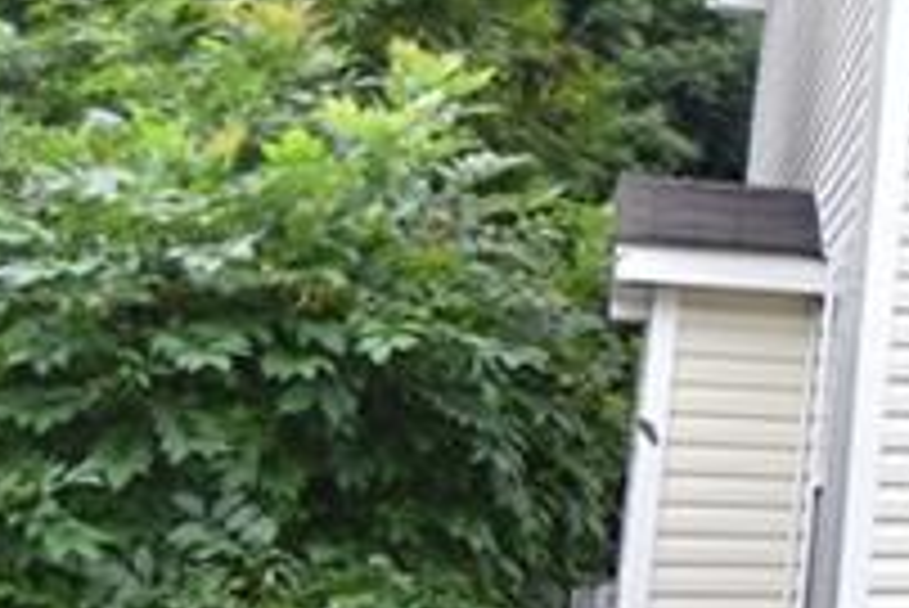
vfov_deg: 16.8
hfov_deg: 15.8
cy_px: 146
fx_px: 2047
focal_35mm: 81
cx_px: 2061
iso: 250
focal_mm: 16
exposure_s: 1/400
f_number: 10
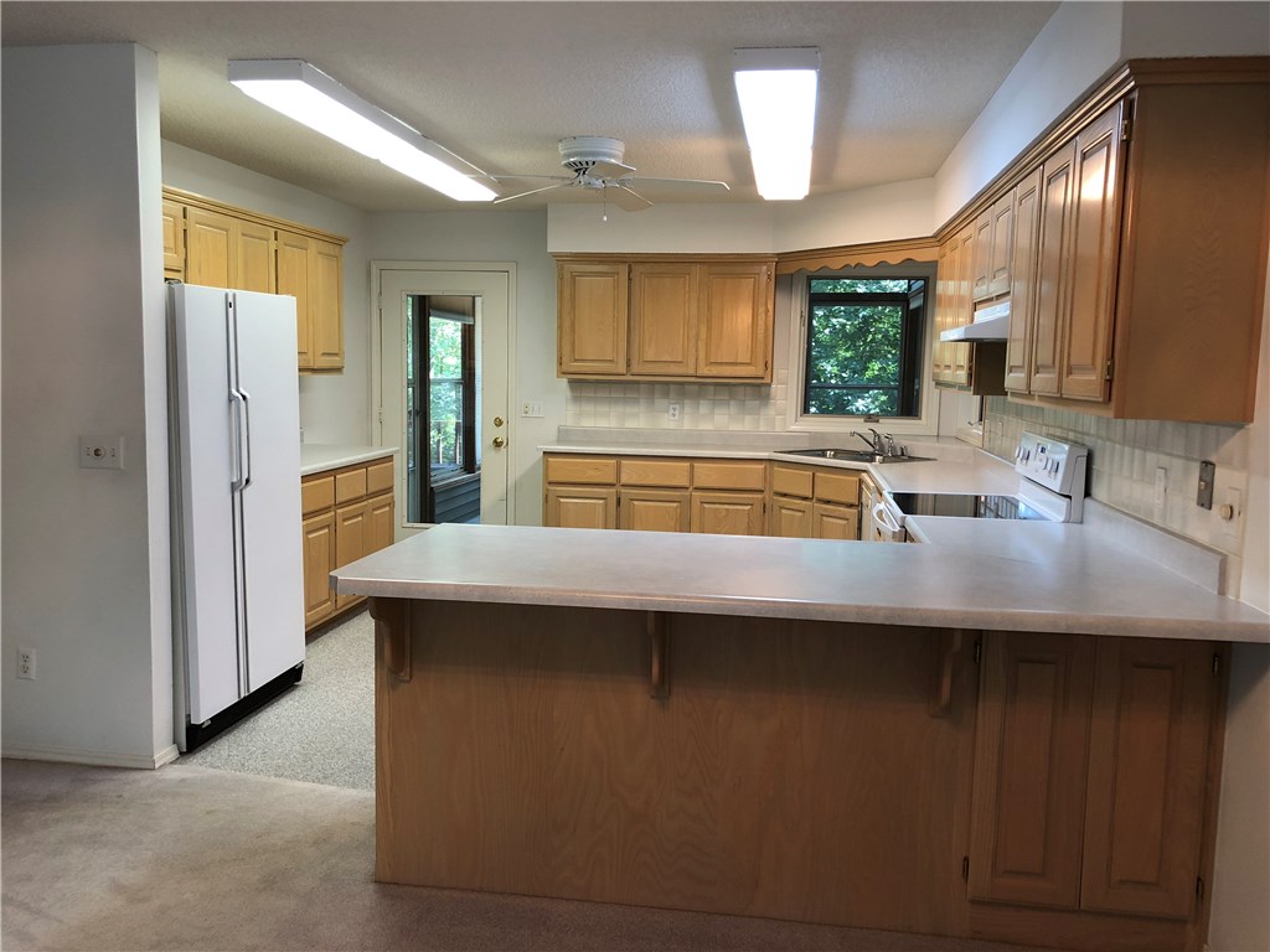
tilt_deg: -5.7
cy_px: 476
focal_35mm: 28
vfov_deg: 49.7
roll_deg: -0.6
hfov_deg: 63.4
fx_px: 1027
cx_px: 635
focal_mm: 4
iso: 32
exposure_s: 1/24
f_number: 1.8
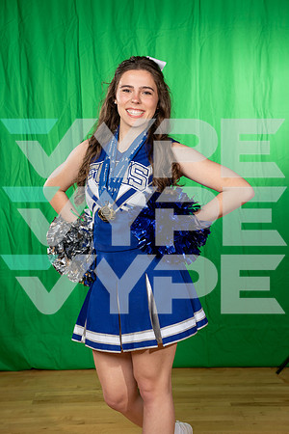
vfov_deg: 35.6
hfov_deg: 24.2
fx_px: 674
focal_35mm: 56
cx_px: 144
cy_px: 217
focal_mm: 56
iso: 160
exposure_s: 1/250
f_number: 5
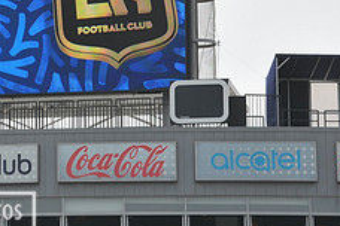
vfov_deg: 4.2
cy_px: -12
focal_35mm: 330
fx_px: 3116
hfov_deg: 6.2
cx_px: -70
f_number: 10
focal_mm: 130
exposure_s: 1/400
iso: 200
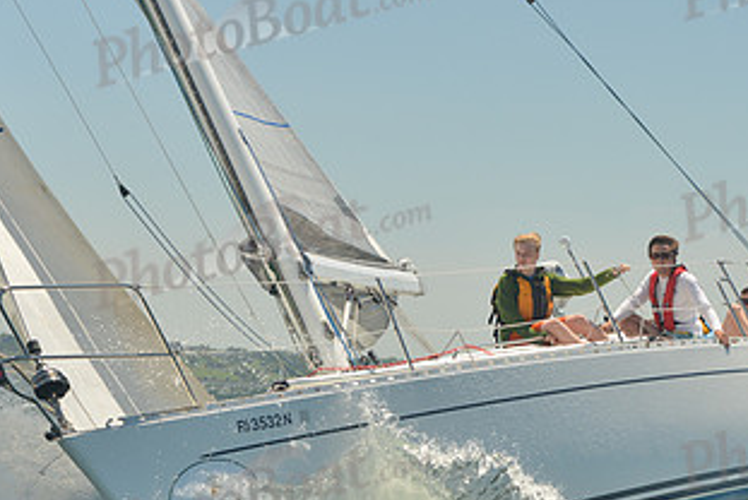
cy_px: 338
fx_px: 3681
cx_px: 558
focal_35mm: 177
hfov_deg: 11.6
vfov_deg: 7.8
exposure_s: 1/800
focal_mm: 95
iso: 400
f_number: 5.6
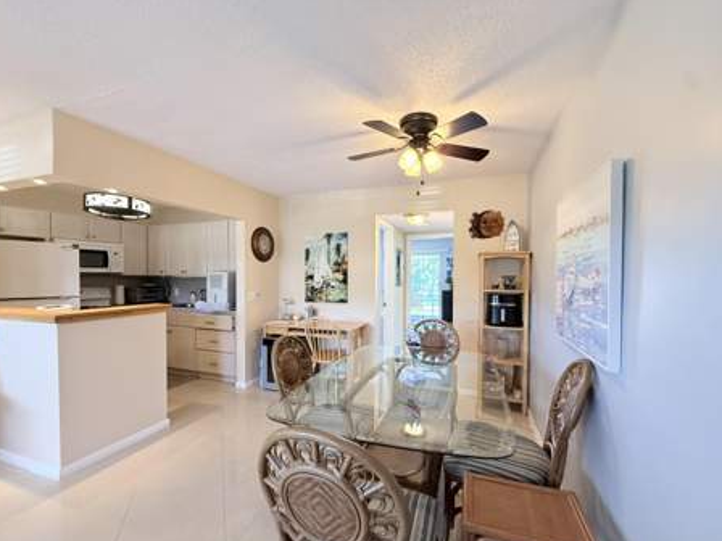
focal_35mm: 15
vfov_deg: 81.7
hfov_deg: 98.2
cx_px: 369
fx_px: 313
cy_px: 283
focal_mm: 2.22
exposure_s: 1/120
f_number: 2.2
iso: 400
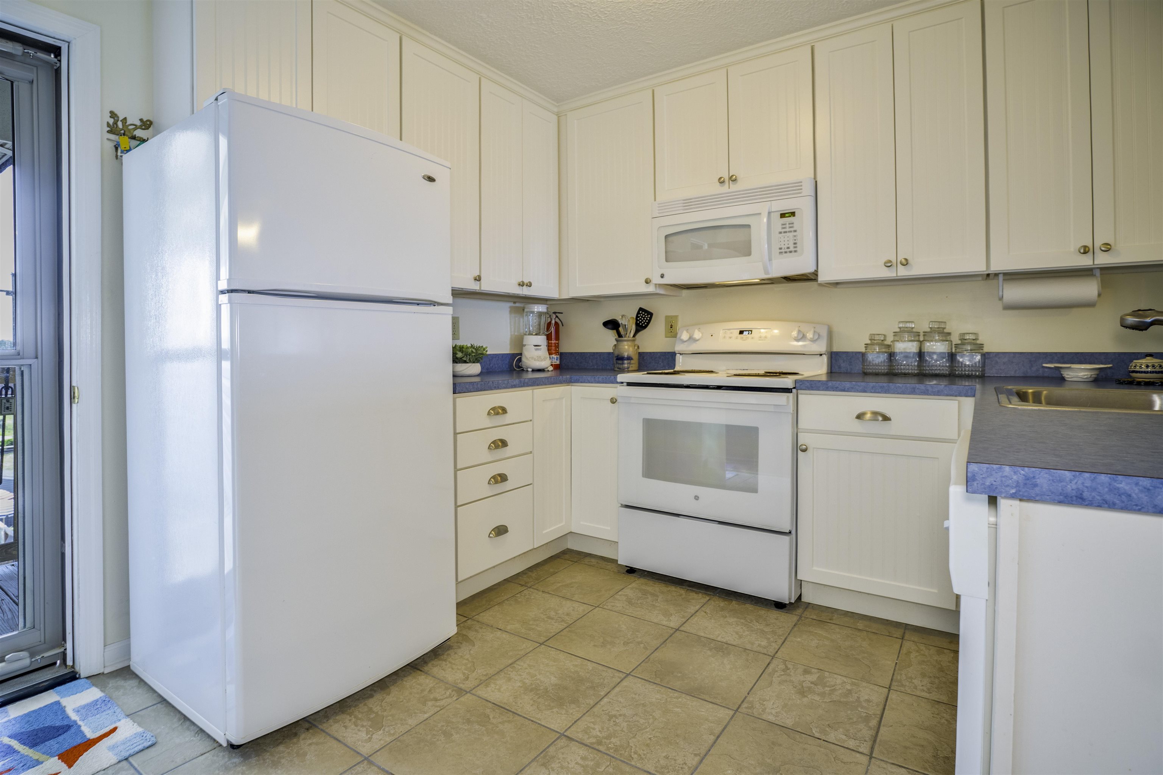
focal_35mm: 16
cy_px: 388
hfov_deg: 95.0
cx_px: 582
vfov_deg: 72.1
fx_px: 533
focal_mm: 11
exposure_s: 1/6
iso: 400
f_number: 4
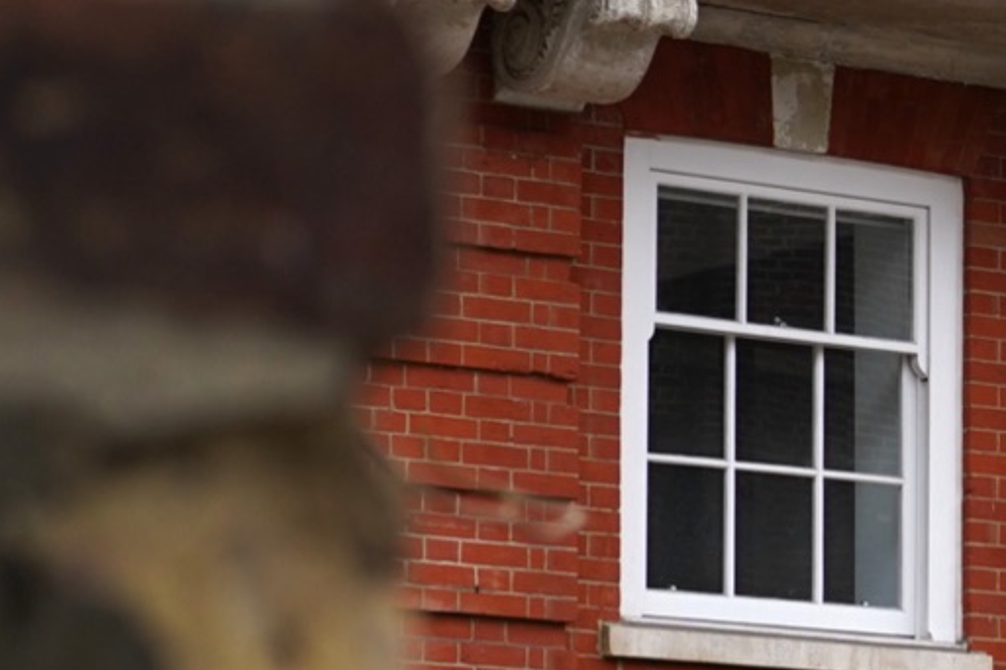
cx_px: 1681
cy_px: 640
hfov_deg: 10.3
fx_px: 5337
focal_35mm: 191
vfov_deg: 7.2
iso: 200
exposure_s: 1/160
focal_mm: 49
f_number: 4.5
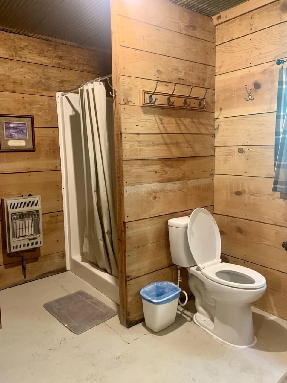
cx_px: 144
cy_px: 192
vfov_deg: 67.3
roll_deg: +0.5
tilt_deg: -6.8
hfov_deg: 53.1
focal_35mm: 26
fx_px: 287
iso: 320
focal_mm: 4.25
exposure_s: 1/30
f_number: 1.8
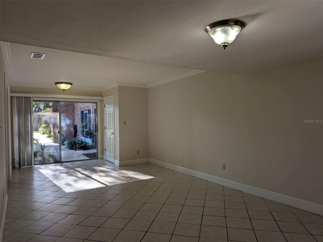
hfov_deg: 71.6
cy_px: 121
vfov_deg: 56.8
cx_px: 162
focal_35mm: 24
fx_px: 224
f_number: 1.7
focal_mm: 4.53
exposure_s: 1/144
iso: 26
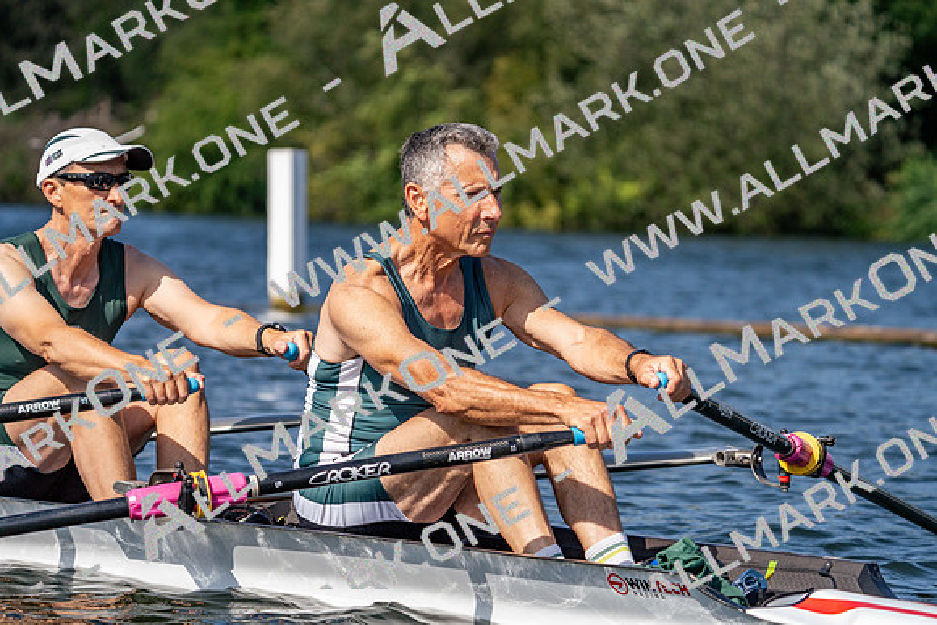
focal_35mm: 200
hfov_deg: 10.3
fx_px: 5207
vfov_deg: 6.9
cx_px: 468
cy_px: 312
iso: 200
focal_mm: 200
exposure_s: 1/2000
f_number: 5.6
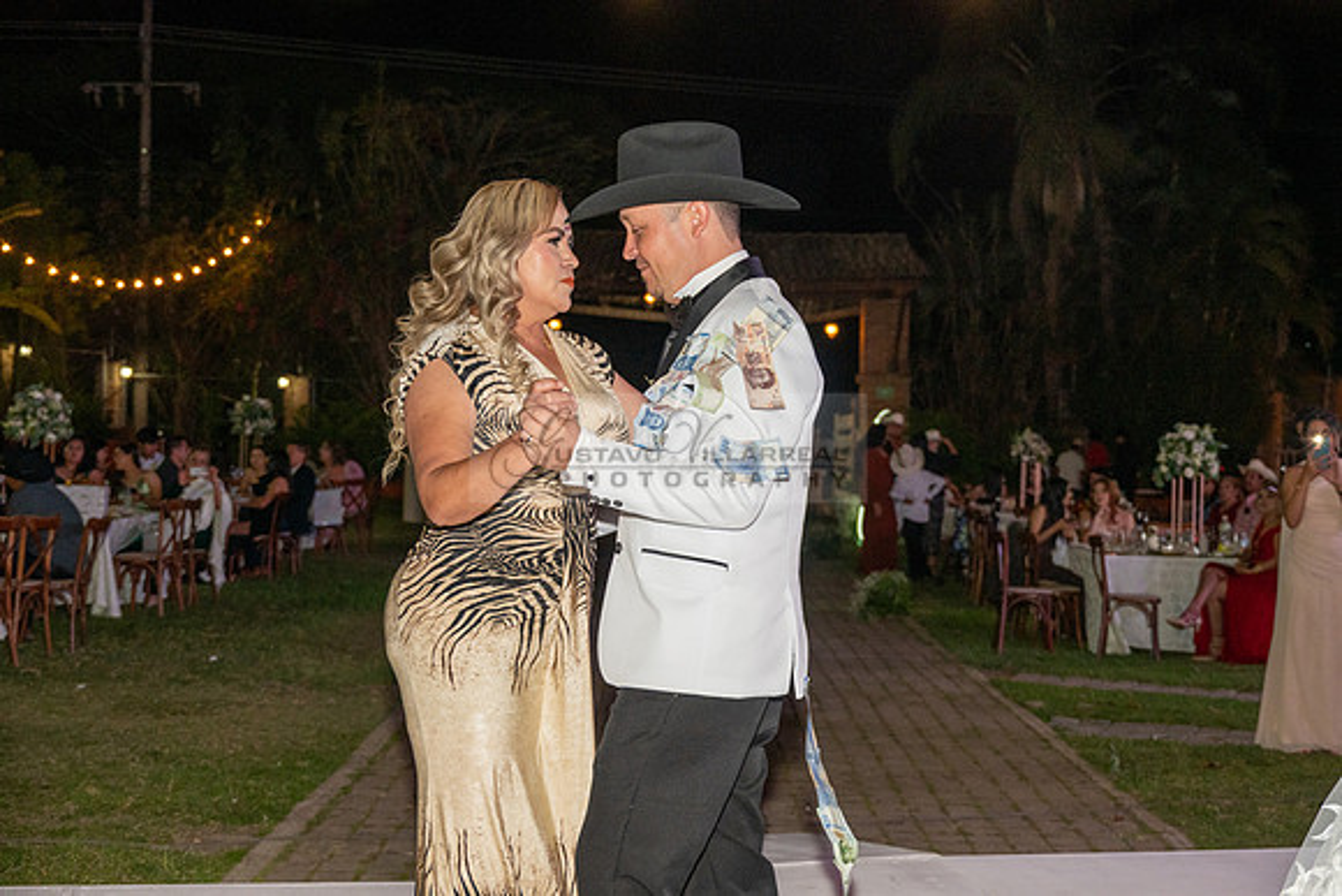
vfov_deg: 27.0
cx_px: 671
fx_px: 1864
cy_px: 448
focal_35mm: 50
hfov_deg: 39.6
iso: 2000
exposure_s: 1/200
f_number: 5.6
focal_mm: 50
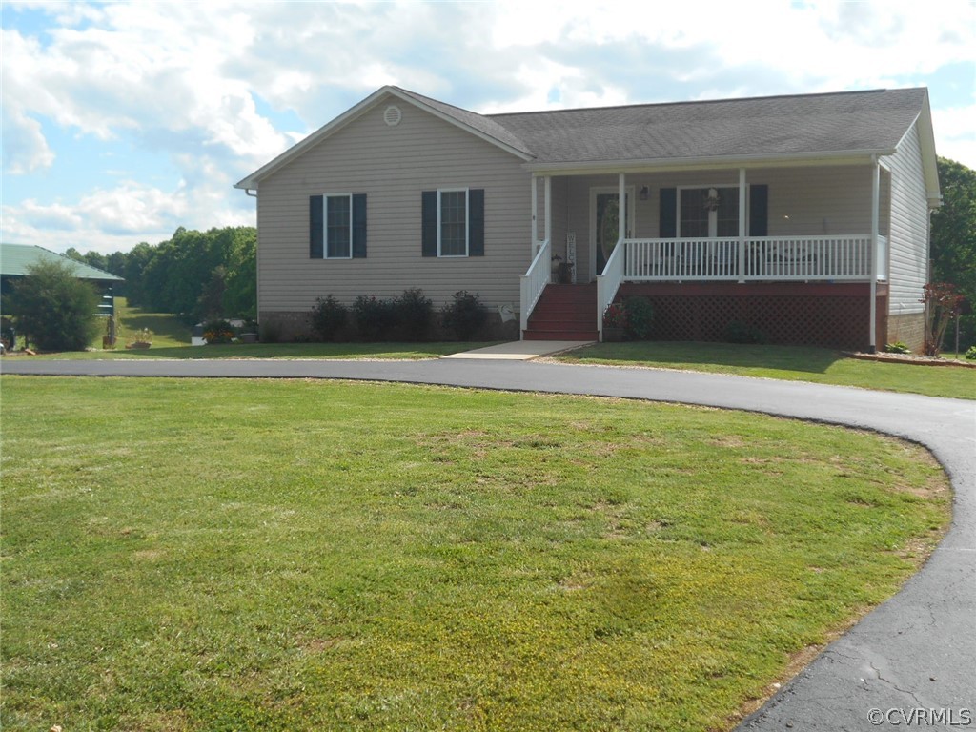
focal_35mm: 43
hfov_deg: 43.9
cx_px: 488
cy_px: 366
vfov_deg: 33.6
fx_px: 1212
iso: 80
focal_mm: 7.7
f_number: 4.2
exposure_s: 1/640
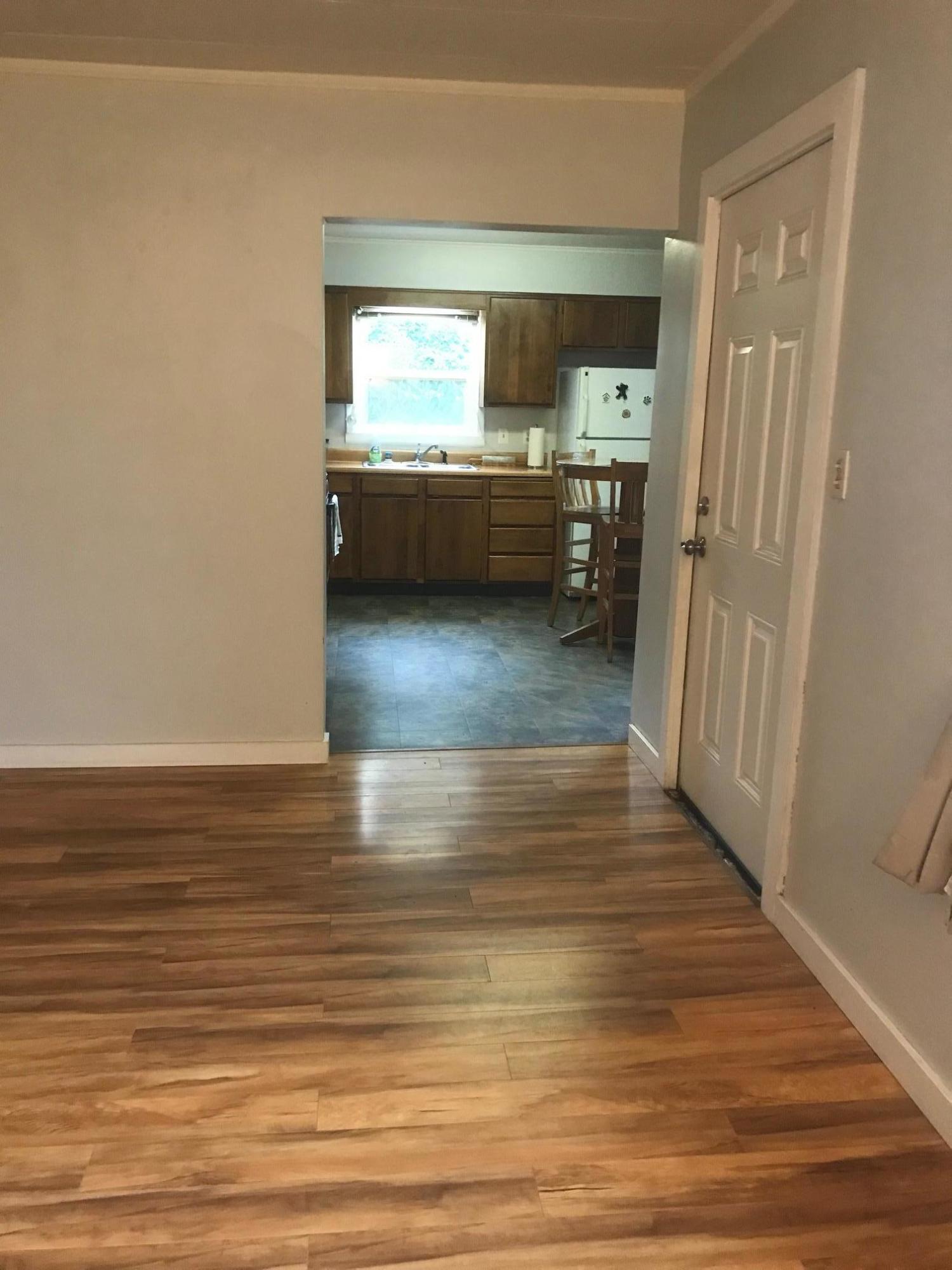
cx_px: 476
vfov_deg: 63.4
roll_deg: +0.7
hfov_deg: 49.7
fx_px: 1027
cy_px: 635
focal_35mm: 28
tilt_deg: -10.7
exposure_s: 1/11
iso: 100
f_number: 1.8
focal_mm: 3.99
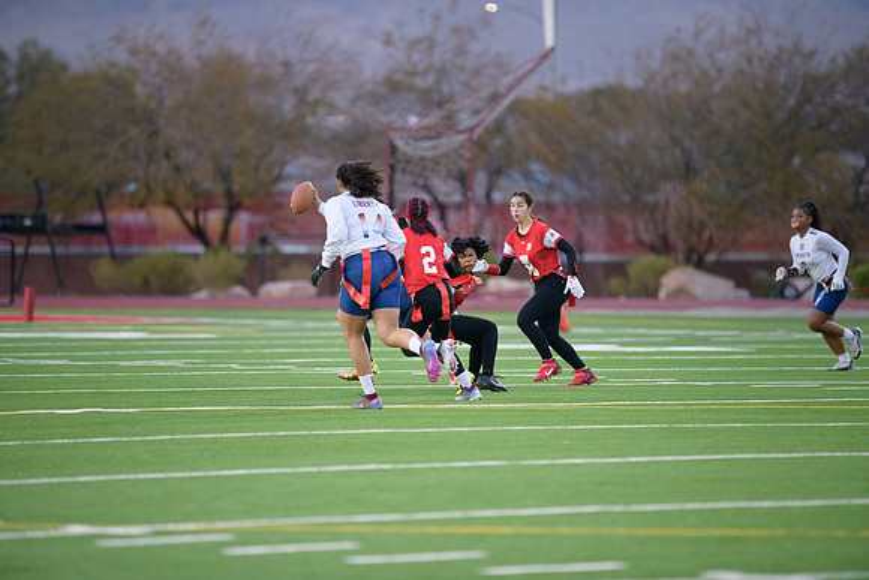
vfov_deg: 4.6
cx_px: 434
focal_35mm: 300
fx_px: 7243
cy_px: 290
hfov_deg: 6.9
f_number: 2.8
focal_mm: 300
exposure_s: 1/3200
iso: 6400
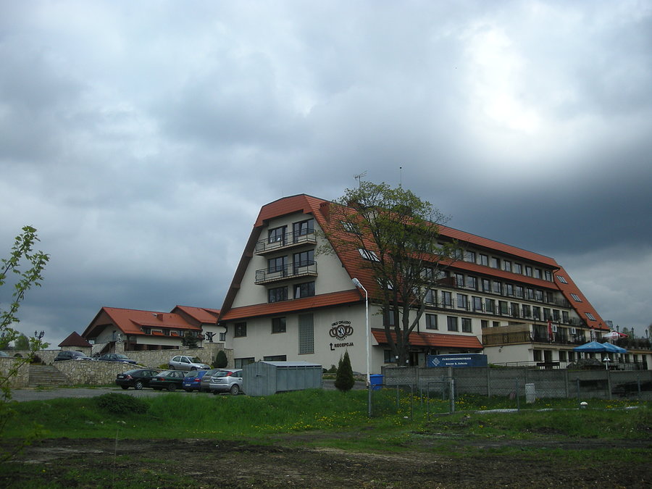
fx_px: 659
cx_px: 326
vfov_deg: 40.7
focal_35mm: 35
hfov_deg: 52.6
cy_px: 244
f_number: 5.7
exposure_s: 1/288
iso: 50
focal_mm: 5.7
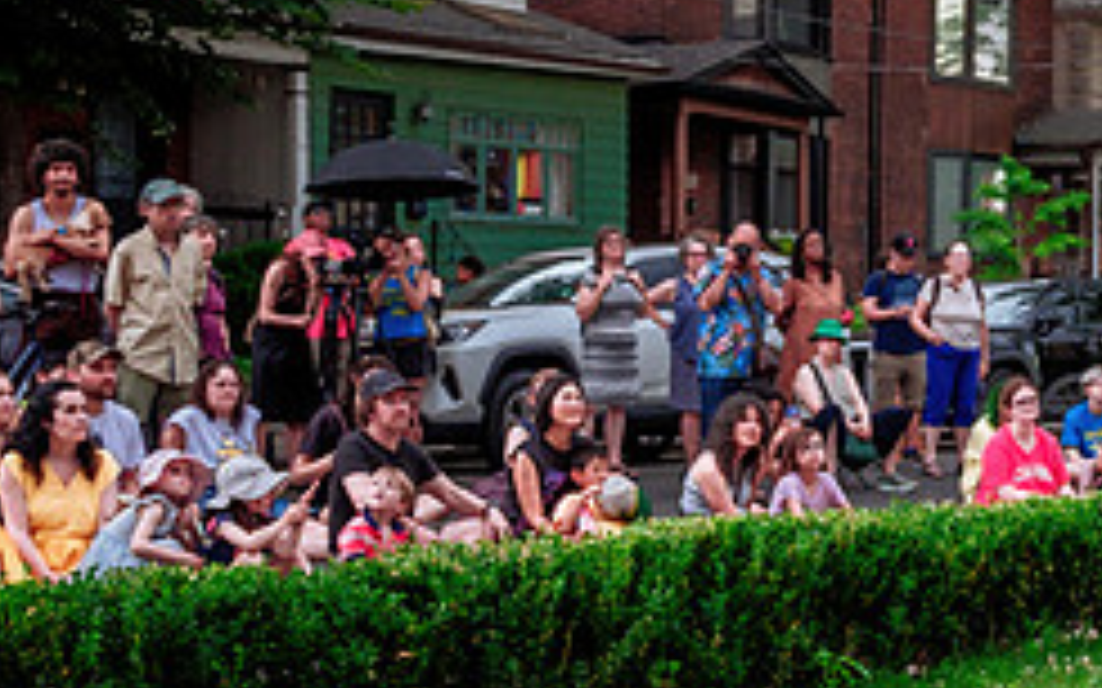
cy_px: 388
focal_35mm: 65
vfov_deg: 20.0
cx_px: 1002
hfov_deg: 30.1
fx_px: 1952
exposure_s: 1/250
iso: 500
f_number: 2.8
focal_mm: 16
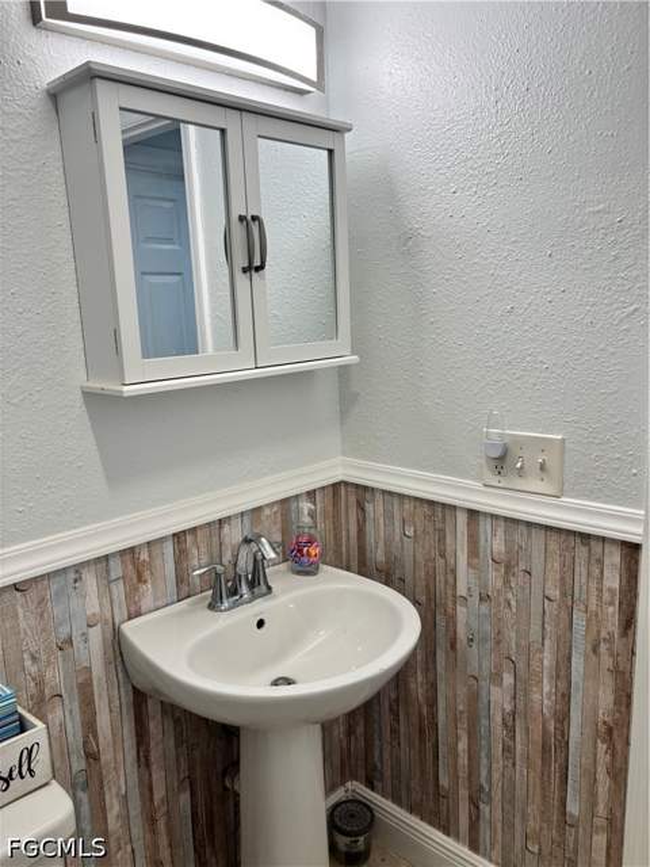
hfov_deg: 53.1
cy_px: 434
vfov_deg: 67.3
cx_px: 325
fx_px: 651
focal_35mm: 26
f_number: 1.6
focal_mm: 5.96
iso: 50
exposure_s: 1/120
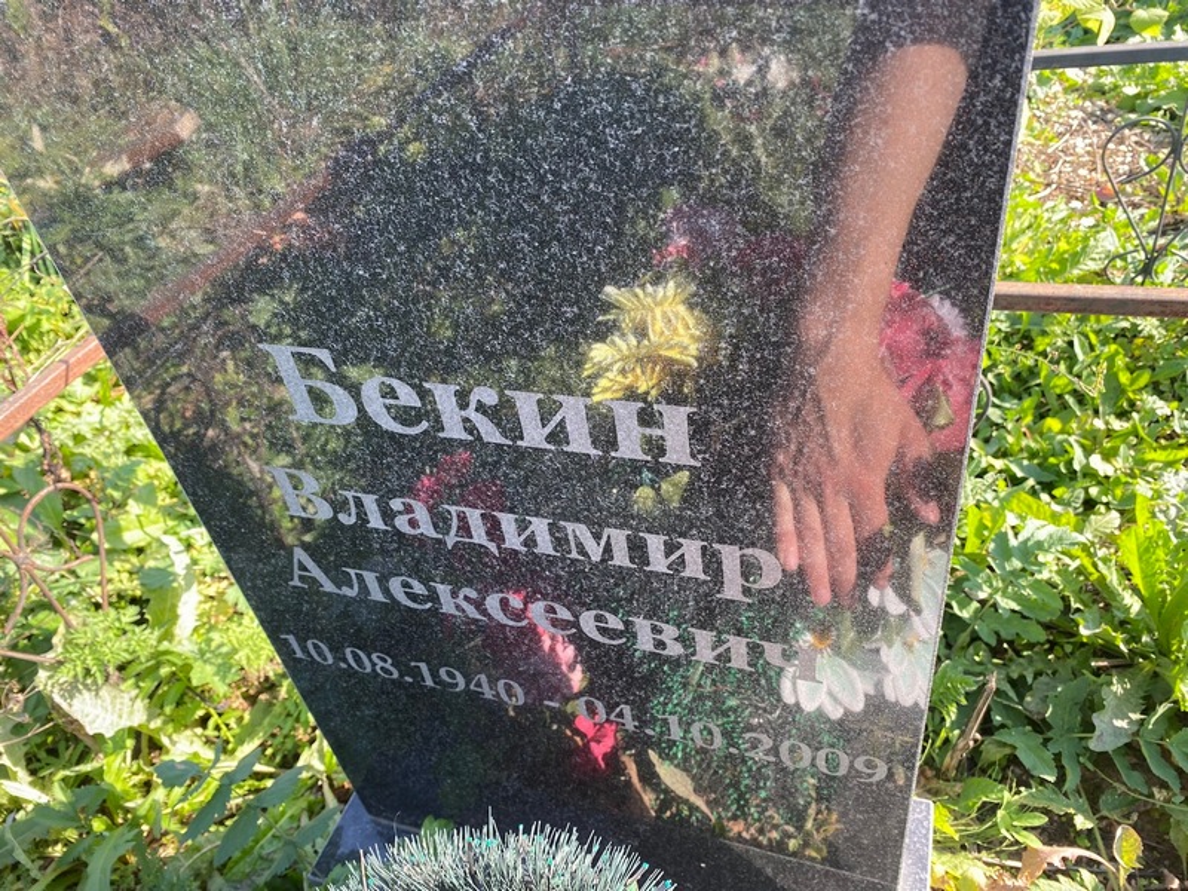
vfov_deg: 53.1
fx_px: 892
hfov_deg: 67.3
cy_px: 446
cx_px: 594
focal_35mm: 26
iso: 32
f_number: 1.8
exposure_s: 1/192
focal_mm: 4.25
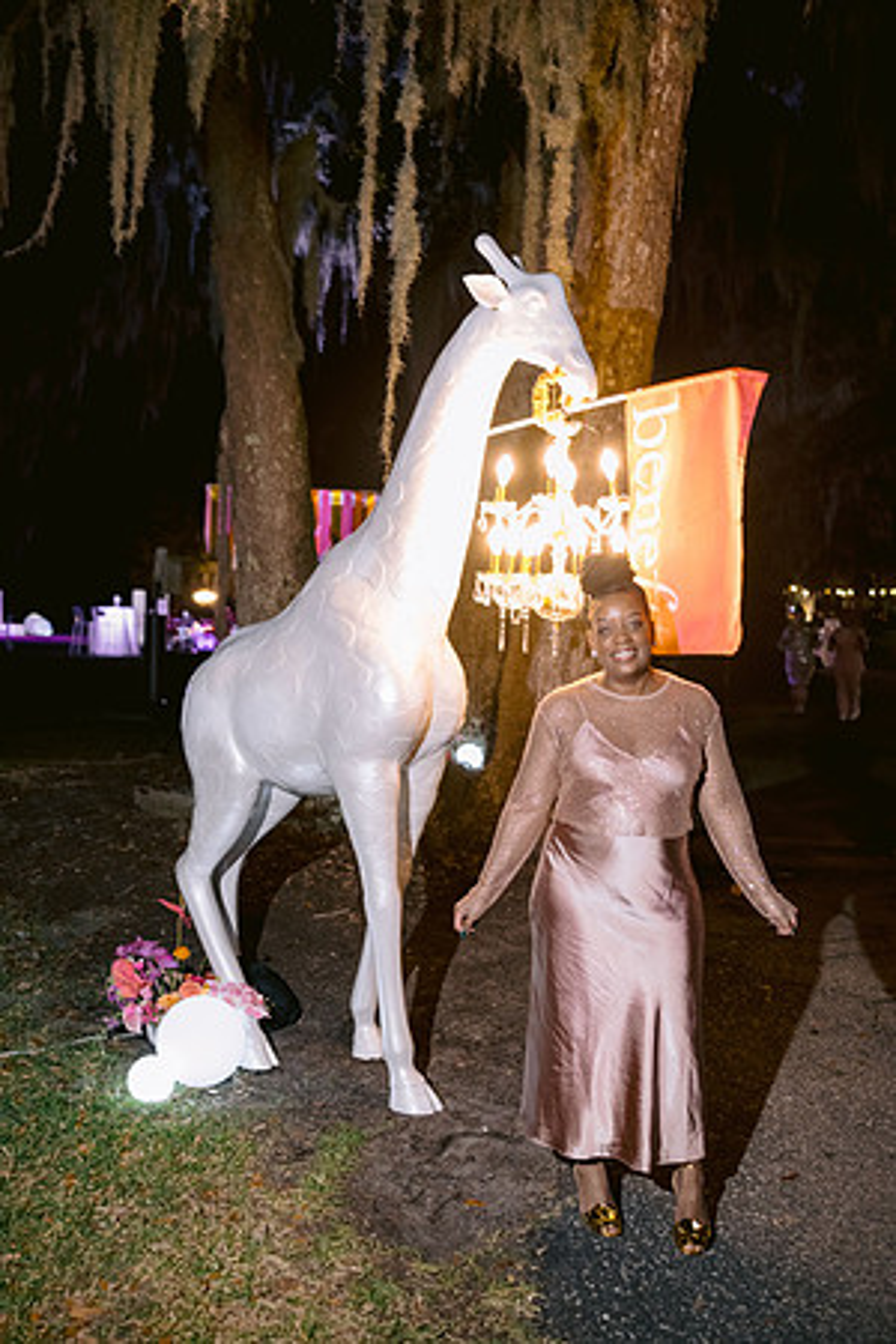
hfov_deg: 37.9
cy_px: 672
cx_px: 448
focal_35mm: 35
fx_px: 1307
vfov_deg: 54.4
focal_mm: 35
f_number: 2.8
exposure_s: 1/100
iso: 2000
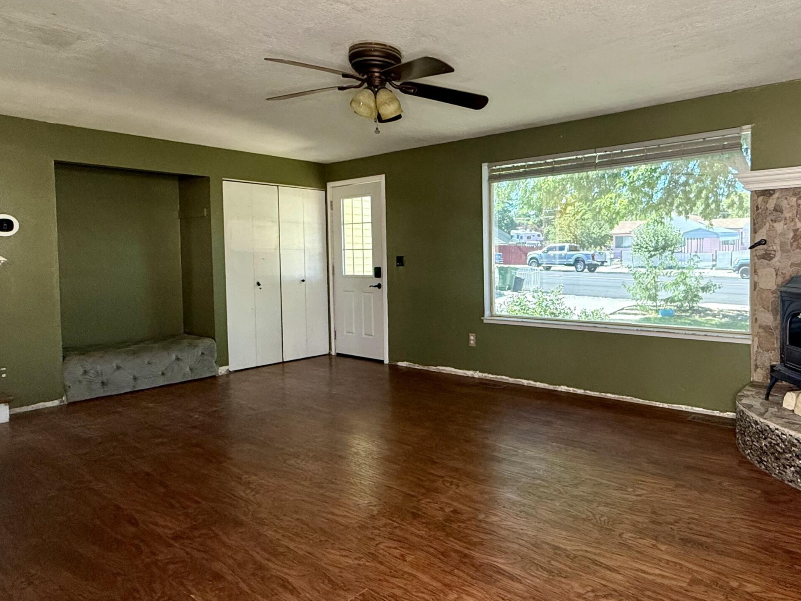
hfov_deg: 74.4
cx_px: 524
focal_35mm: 22
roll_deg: +2.5
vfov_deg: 61.0
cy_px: 273
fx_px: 509
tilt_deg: -1.5
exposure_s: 1/120
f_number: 2.2
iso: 200
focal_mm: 2.22
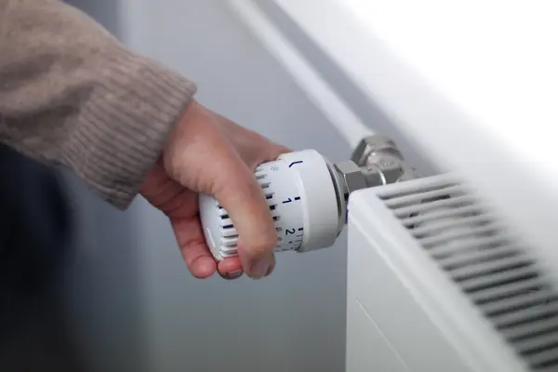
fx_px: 1162
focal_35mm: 75
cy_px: 186
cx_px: 279
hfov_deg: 27.0
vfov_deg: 18.2
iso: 100
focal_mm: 50
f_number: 1.4
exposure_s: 1/200
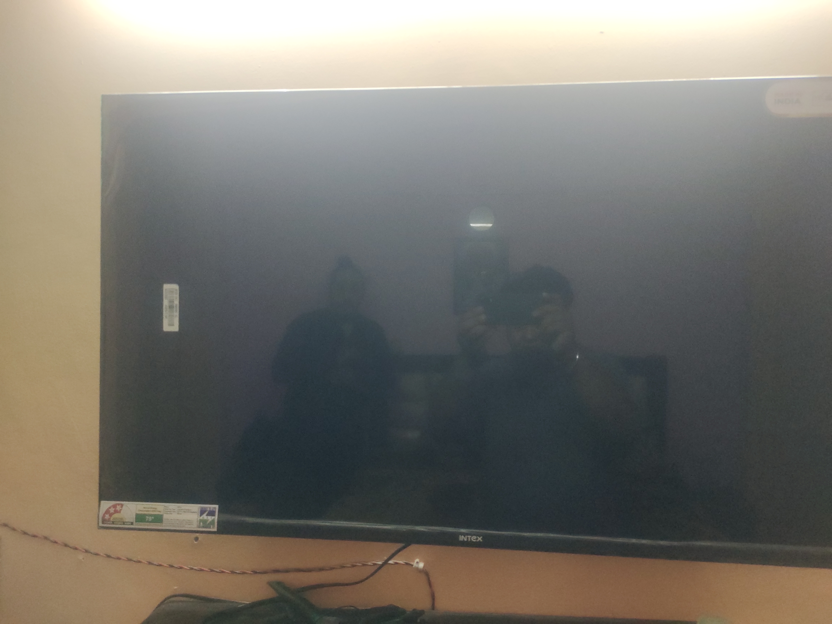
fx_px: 601
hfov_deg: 69.4
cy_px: 312
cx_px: 416
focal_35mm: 25
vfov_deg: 54.9
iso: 1845
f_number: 1.89
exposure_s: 1/33.3
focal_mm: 5.42
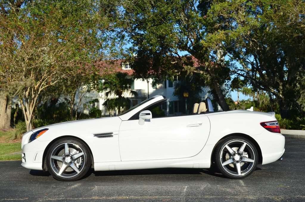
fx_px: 431
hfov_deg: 39.0
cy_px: 101
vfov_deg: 26.4
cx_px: 152
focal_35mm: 51
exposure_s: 1/160
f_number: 11
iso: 100
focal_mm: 34
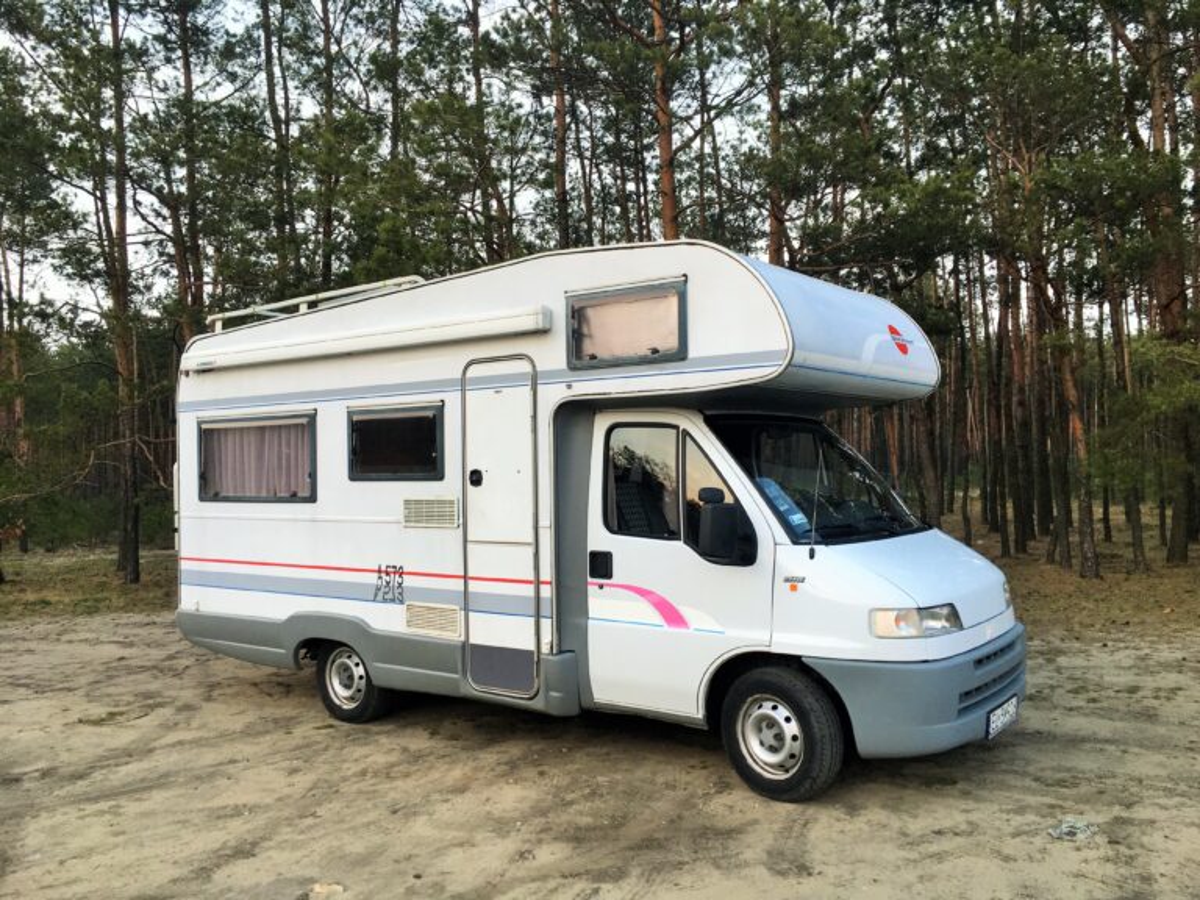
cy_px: 450
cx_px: 600
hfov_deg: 61.7
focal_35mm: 29
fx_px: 1005
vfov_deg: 48.2
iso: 32
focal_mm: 4.15
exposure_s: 1/50
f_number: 2.2
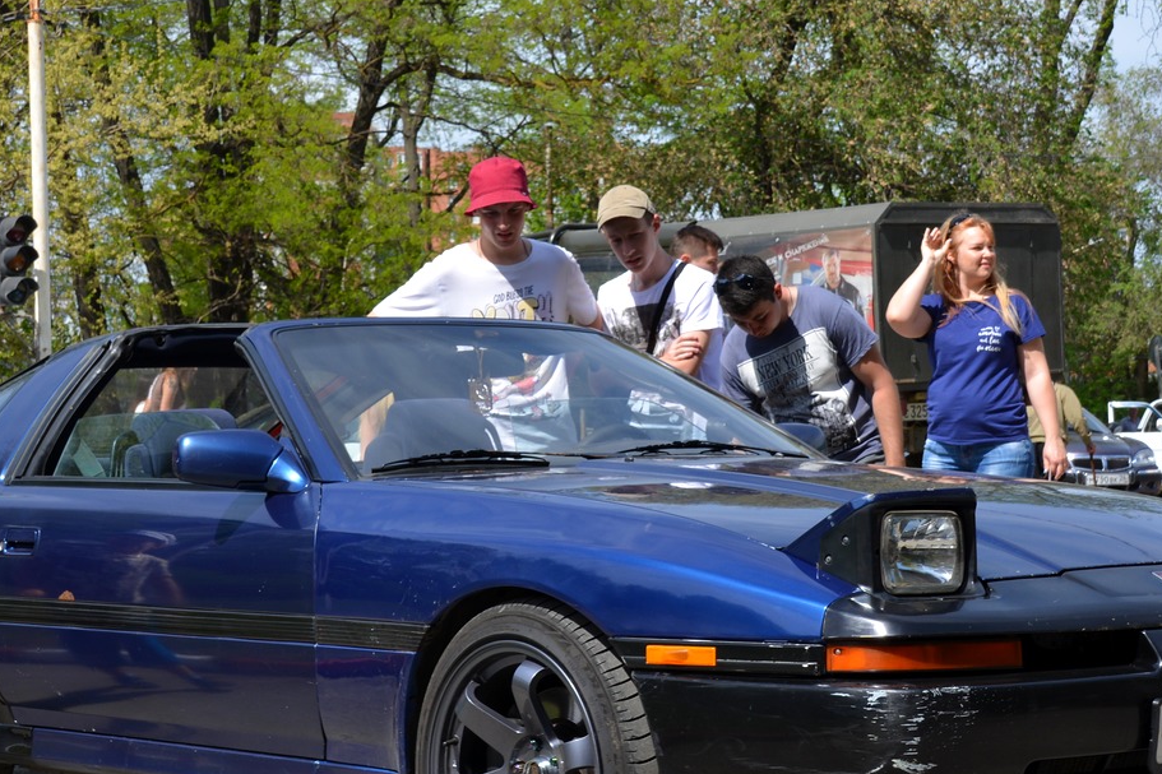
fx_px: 2549
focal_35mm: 79
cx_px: 603
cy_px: 401
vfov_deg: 17.3
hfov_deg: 25.7
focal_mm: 32
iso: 125
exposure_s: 1/250
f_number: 8
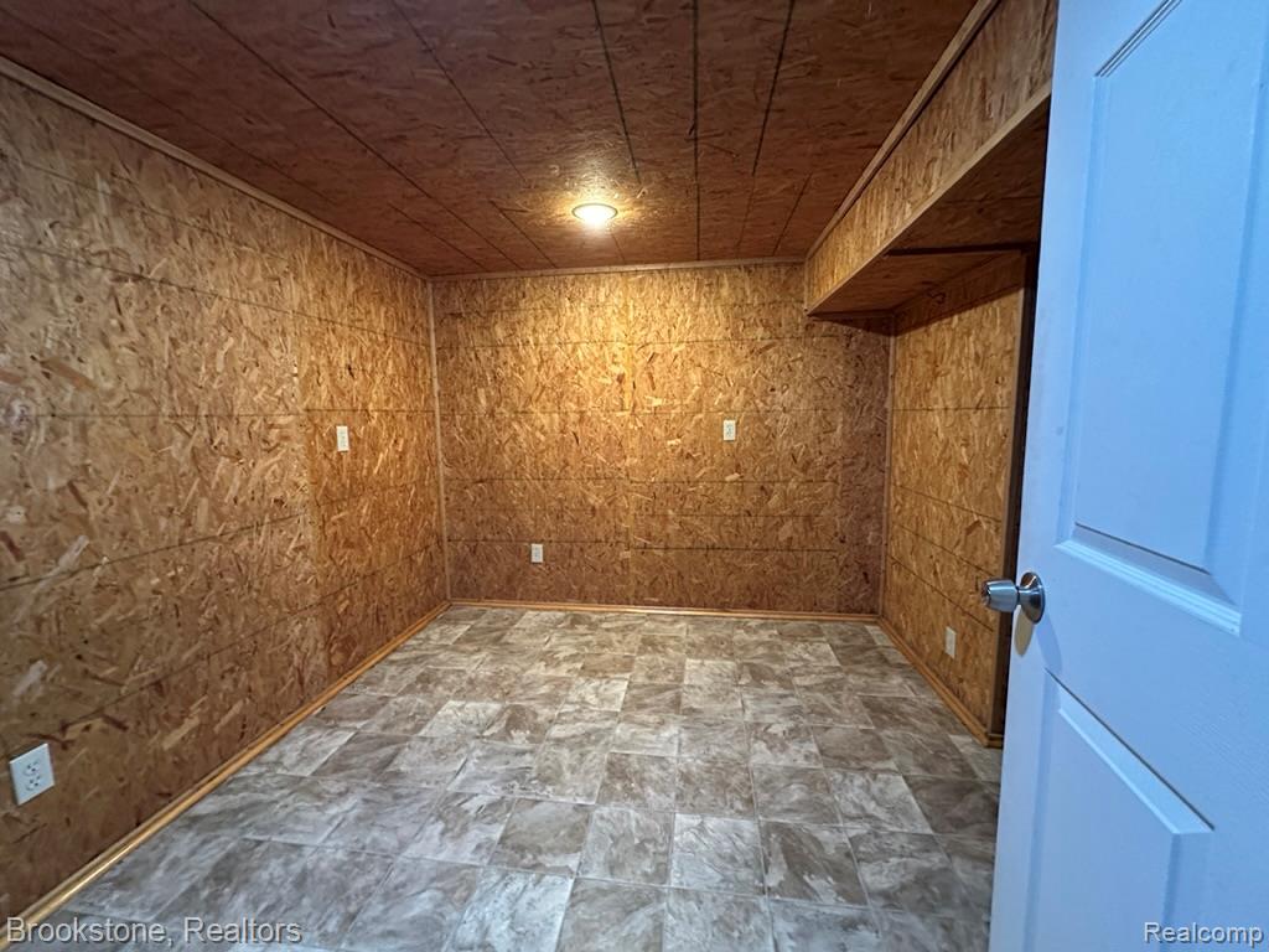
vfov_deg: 85.7
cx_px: 634
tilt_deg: -6.6
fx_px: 513
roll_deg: +0.2
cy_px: 476
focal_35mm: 14
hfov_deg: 102.1
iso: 800
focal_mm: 2.22
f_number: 2.2
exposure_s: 1/60
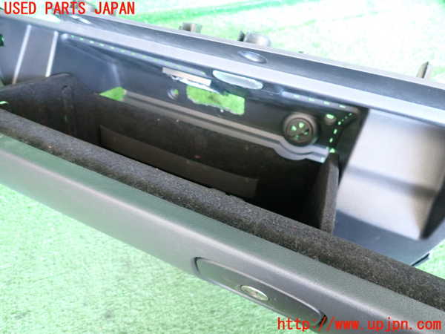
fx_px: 321
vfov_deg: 54.9
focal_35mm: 25
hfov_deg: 69.4
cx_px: 222
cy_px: 167
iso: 800
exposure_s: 1/25
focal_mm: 4.5
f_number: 2
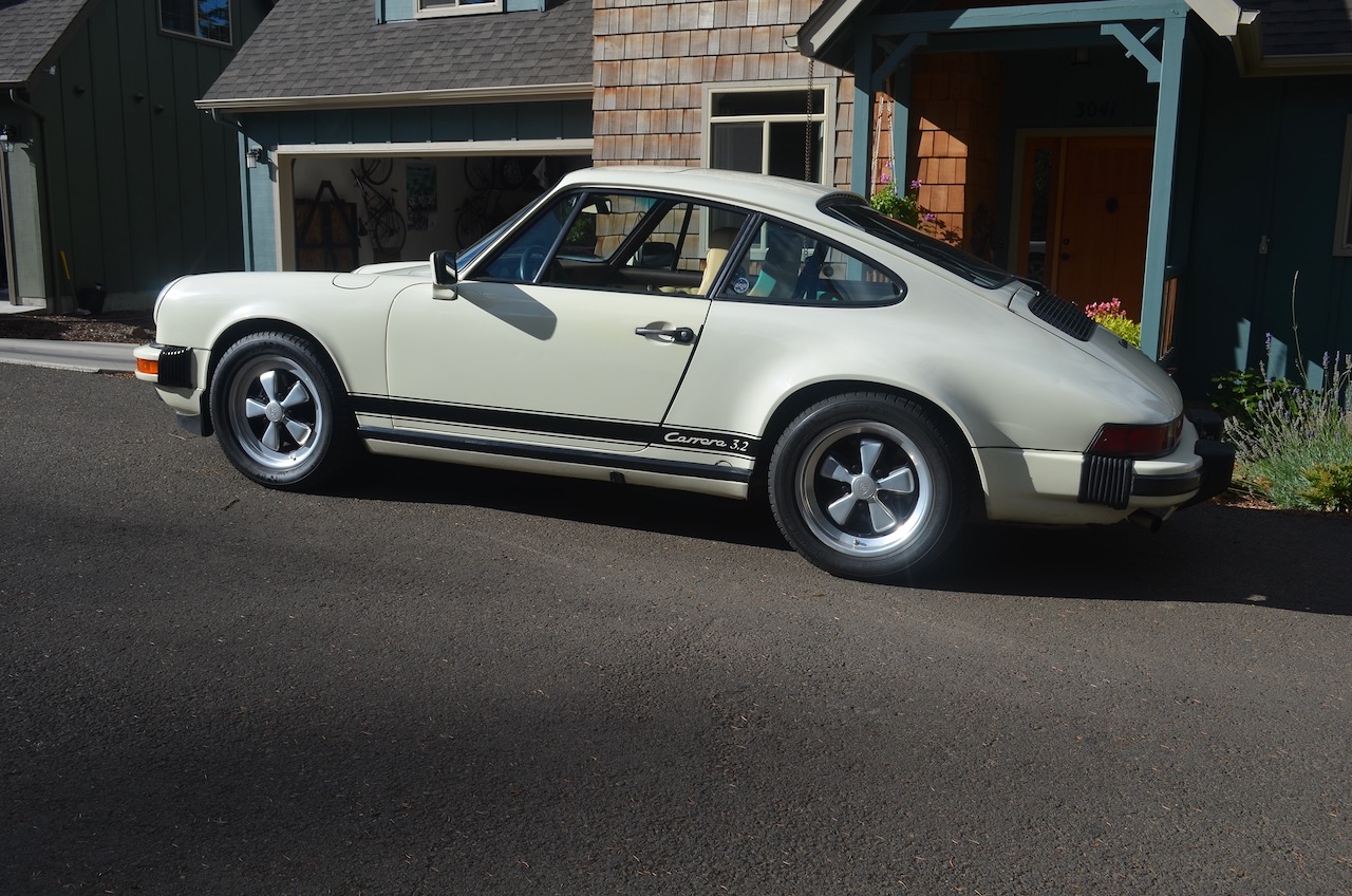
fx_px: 1237
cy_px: 448
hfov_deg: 57.3
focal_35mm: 33
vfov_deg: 39.8
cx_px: 676
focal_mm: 22
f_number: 9
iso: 100
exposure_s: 1/320
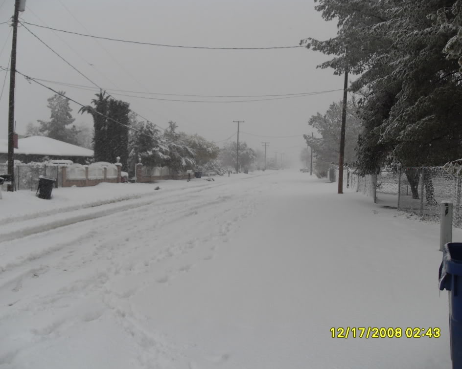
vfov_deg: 41.1
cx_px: 219
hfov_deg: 50.3
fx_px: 492
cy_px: 182
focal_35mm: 36
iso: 80
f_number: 7
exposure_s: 1/125
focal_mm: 6.3
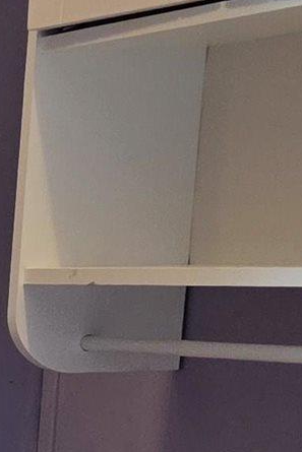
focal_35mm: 165
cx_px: -1197
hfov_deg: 5.9
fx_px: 2074
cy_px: 626
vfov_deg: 12.0
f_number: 1.7
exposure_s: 1/120
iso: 250
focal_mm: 6.3
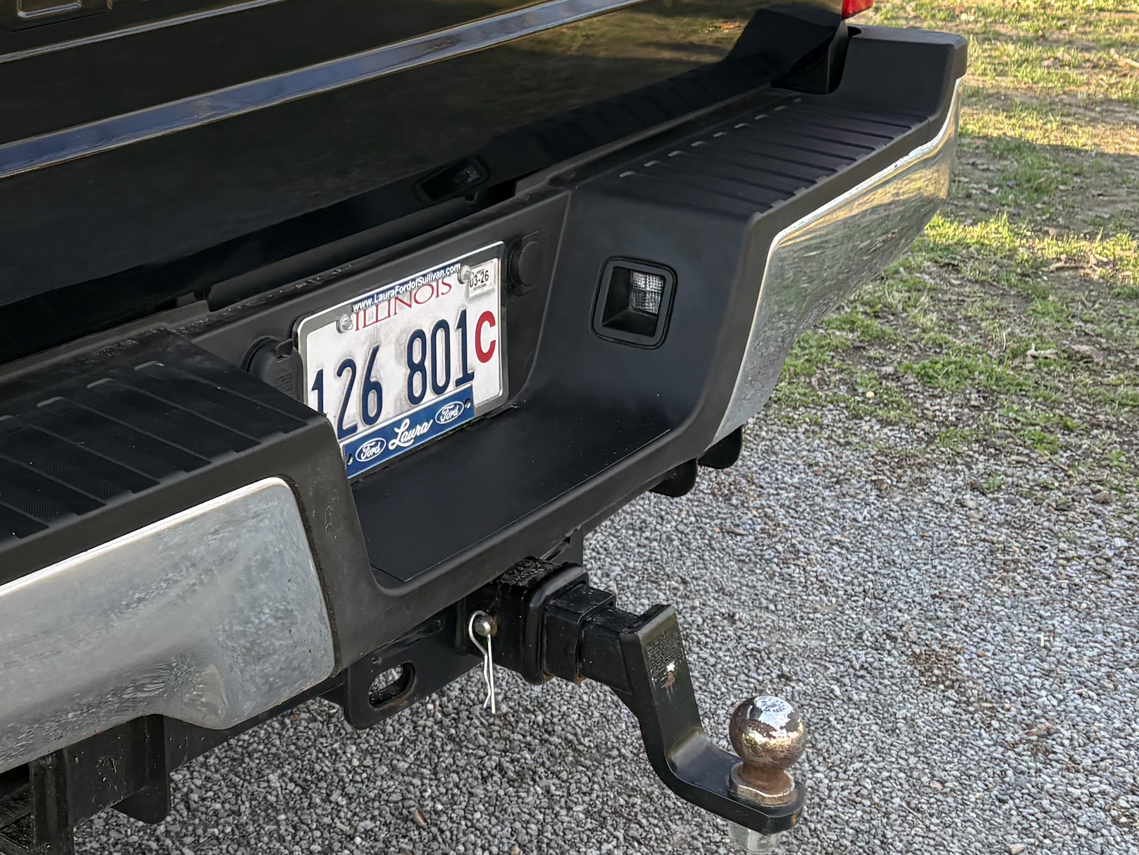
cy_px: 159
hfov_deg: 27.8
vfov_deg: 21.9
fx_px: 2172
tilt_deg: -13.6
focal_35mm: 66
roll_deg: -2.1
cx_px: 28
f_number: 1.6
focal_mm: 5.96
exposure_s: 1/236
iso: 100
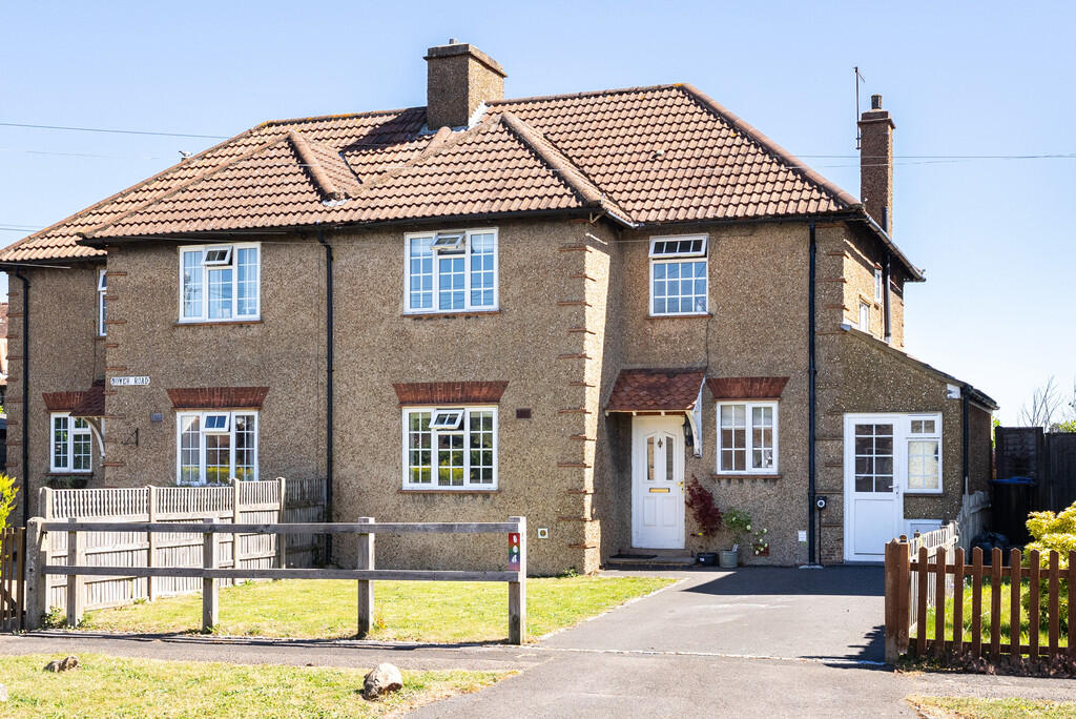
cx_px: 538
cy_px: 360
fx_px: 1047
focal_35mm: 35
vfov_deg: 37.9
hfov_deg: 54.4
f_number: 7.1
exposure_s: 1/1600
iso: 1600
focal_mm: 35
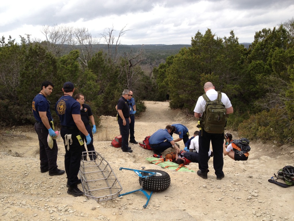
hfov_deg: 52.6
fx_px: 297
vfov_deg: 40.7
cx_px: 147
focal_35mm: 35
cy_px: 110
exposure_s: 1/613
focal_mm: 4.28
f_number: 2.4
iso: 50
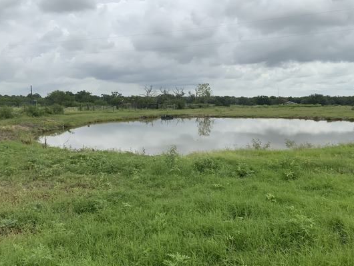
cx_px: 204
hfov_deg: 52.4
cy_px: 138
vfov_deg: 40.7
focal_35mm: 35
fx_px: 358
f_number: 1.8
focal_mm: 3
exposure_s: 1/2058
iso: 16
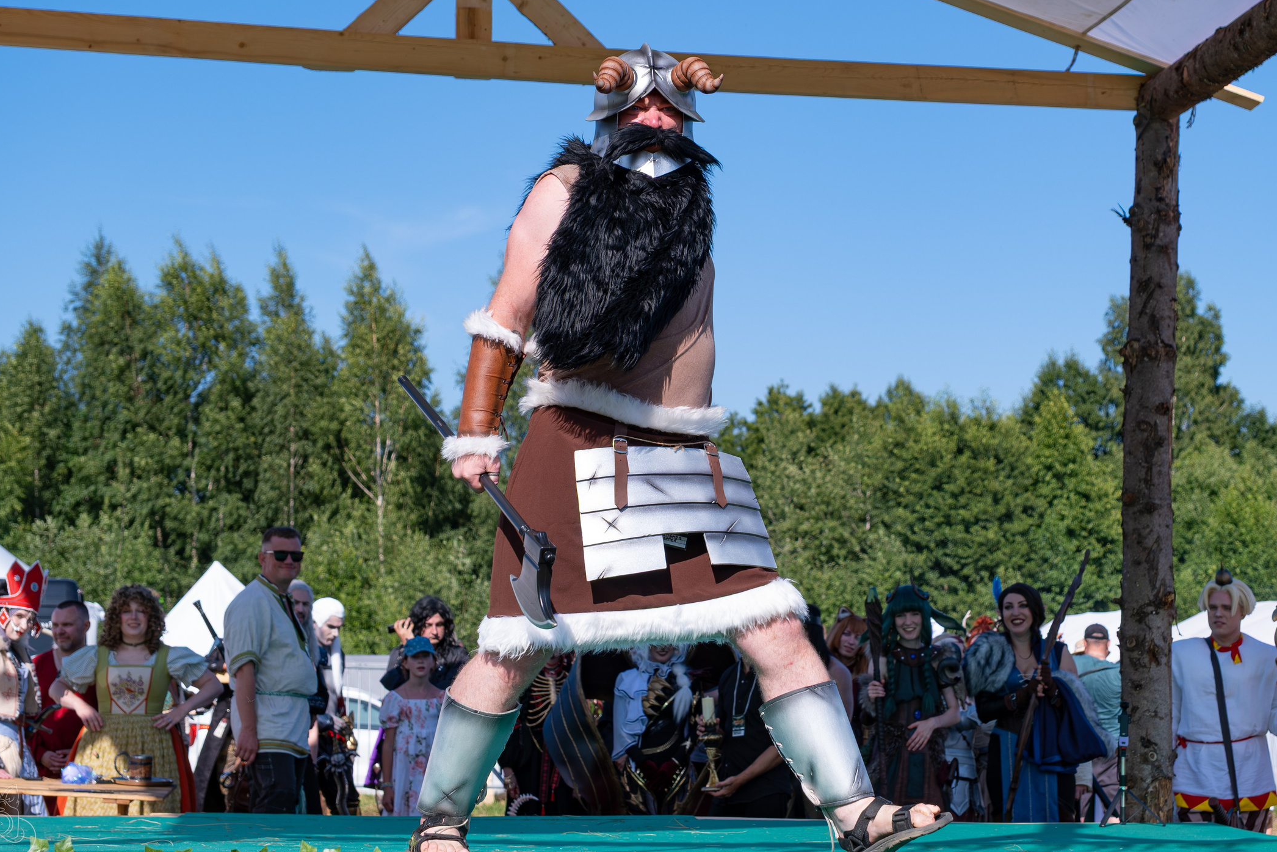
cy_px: 350
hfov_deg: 27.3
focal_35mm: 74
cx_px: 772
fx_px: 2625
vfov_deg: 18.4
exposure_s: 1/1250
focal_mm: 36.5
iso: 160
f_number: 4
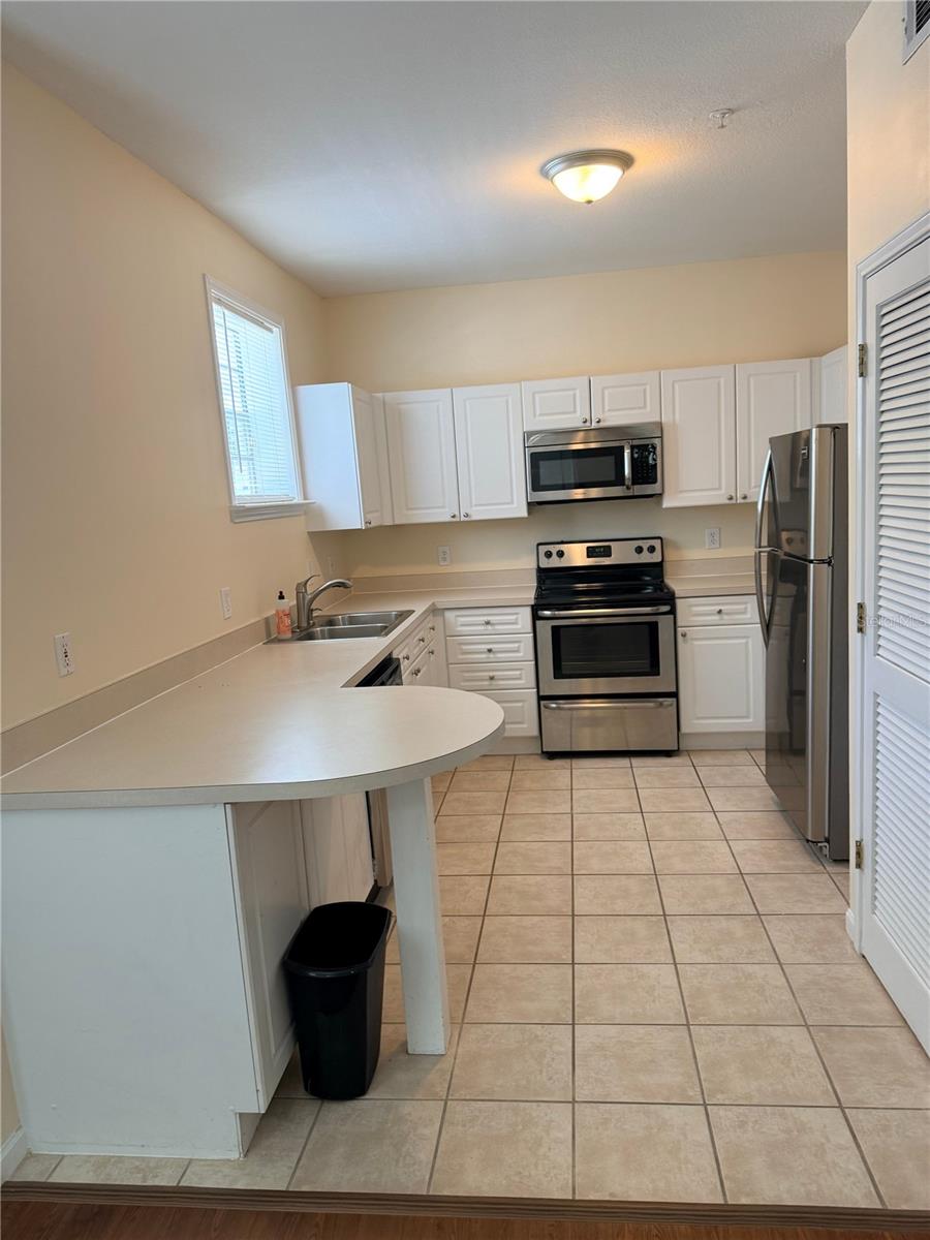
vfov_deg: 71.6
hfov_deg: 56.8
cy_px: 620
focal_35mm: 24
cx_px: 465
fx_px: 860
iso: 160
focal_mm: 6.76
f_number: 1.78
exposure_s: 1/111
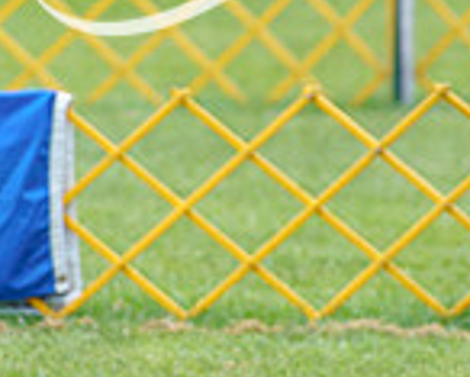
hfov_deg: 3.1
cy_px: 103
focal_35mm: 632
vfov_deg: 2.5
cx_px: 565
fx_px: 8797
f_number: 2.8
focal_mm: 146
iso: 640
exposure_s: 1/640
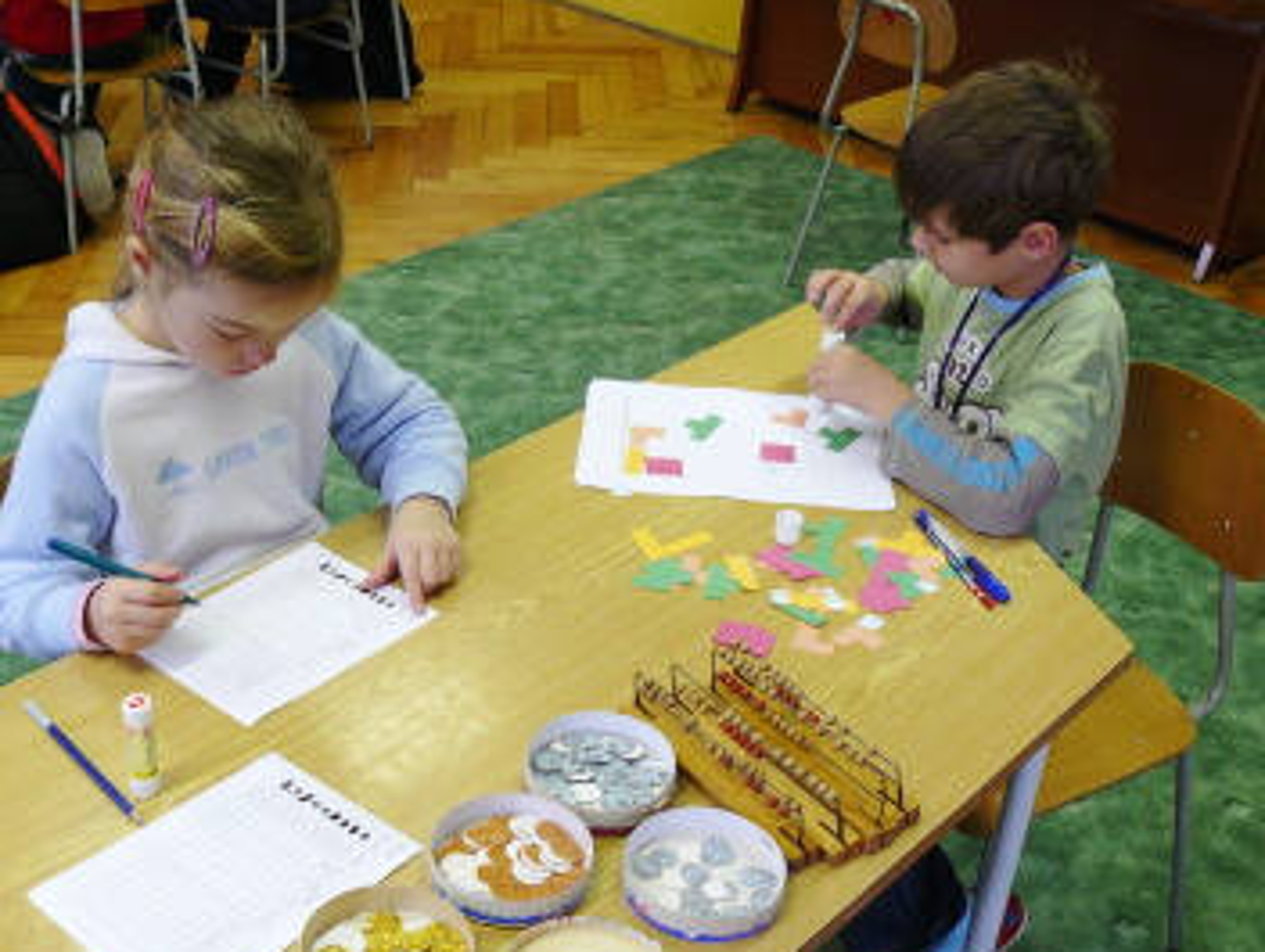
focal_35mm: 46
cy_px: 546
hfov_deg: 41.2
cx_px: 607
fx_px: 1683
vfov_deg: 31.5
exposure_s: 1/25
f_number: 2.8
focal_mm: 6
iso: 100
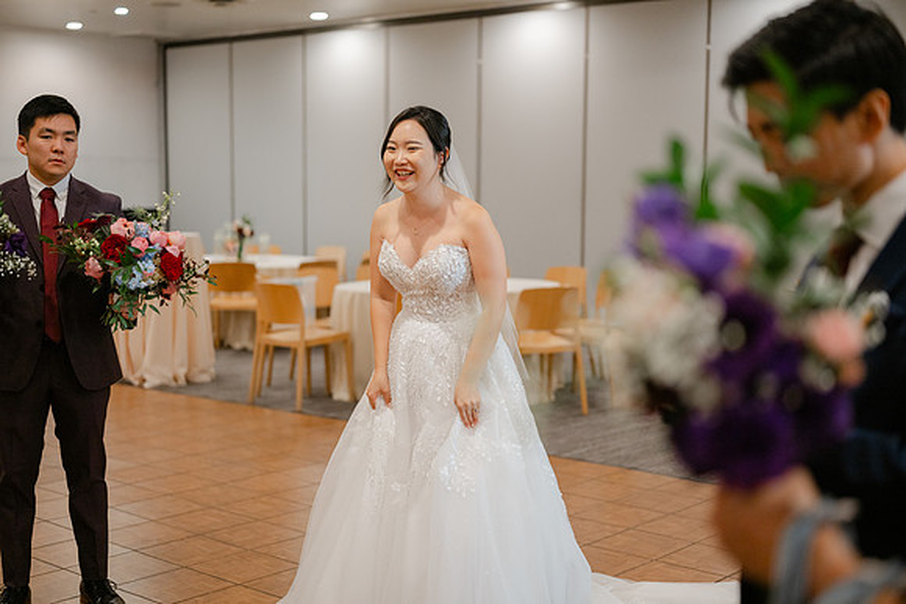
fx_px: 1259
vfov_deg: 27.0
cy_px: 302
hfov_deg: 39.6
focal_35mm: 50
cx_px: 453
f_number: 1.8
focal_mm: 50
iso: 320
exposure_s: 1/125
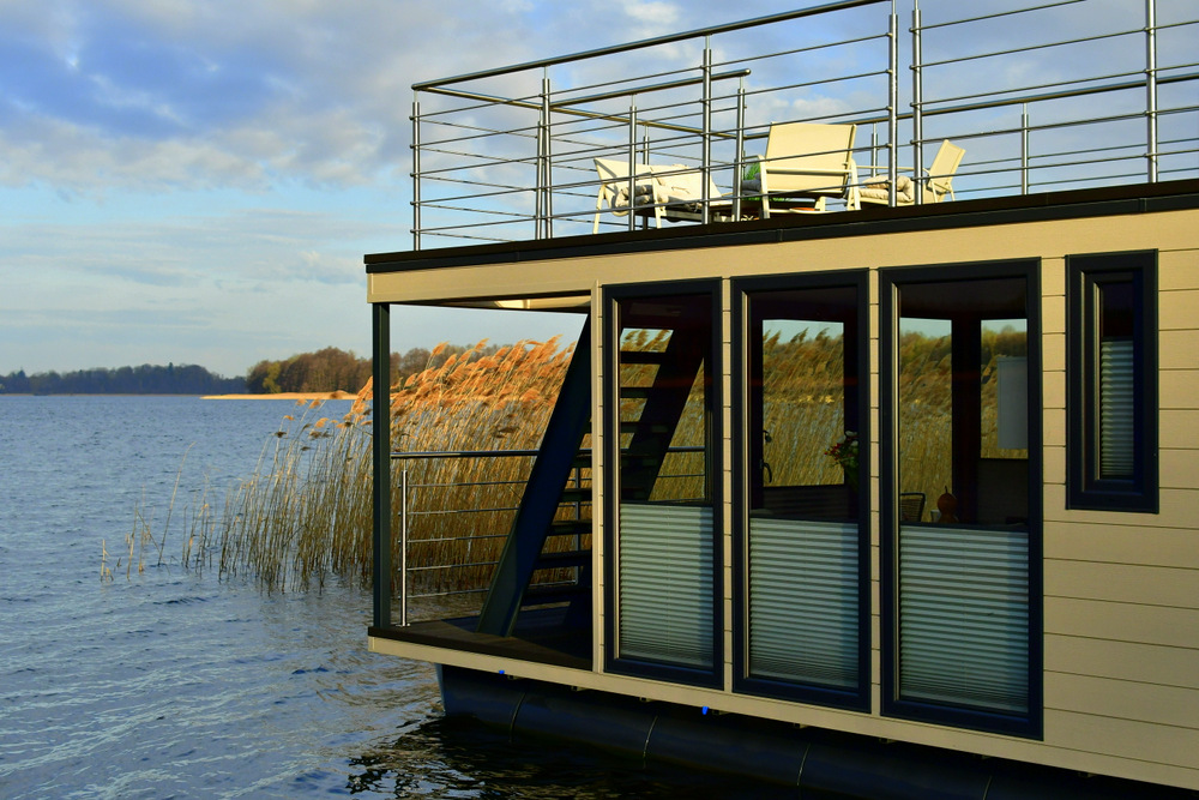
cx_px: 600
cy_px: 400
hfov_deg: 38.2
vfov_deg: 26.0
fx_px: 1732
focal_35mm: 52
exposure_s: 1/1000
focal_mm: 35
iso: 640
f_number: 5
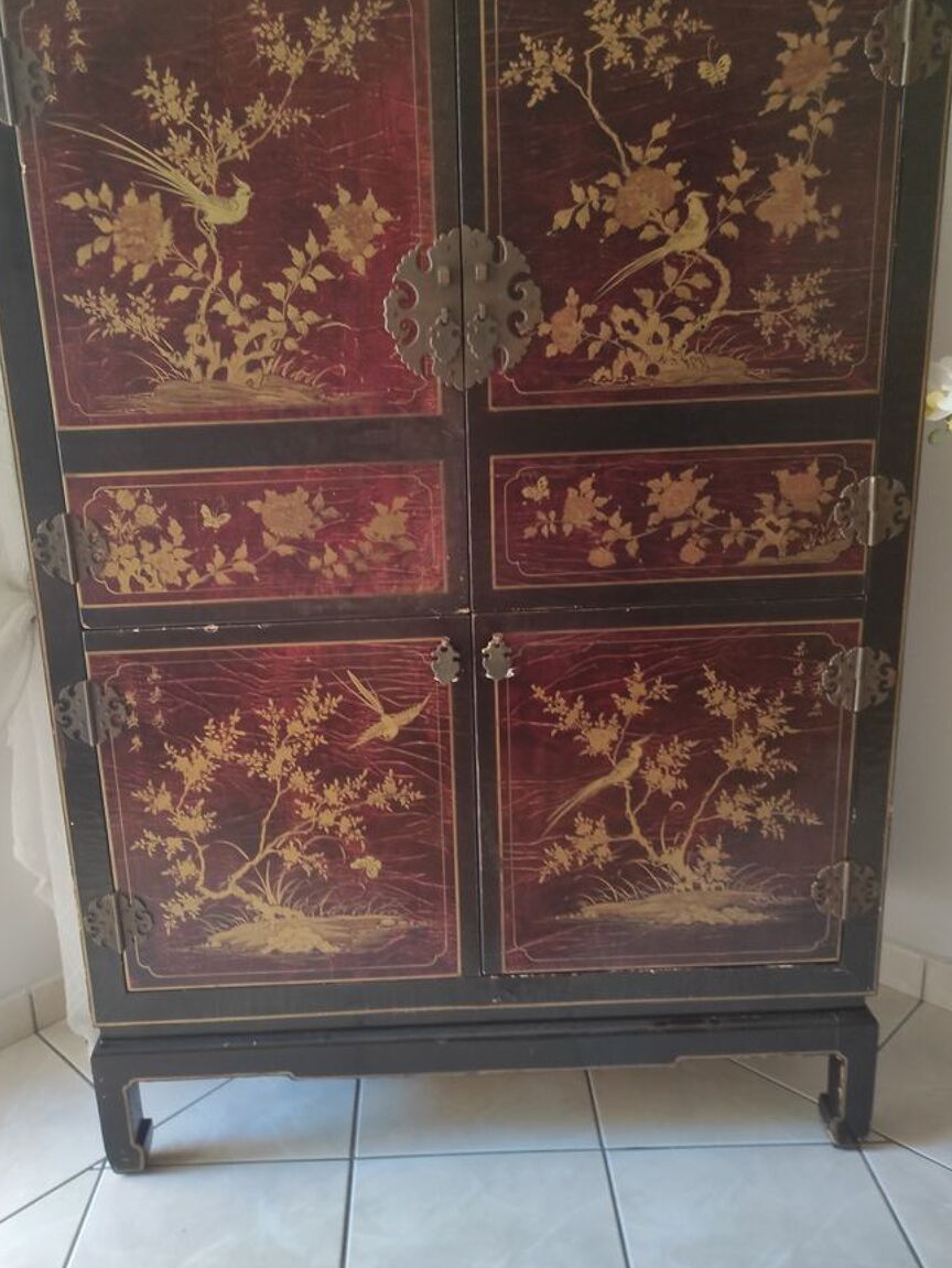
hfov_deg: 48.1
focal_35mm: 29
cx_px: 419
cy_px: 619
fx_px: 1063
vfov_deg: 61.6
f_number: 1.89
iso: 460
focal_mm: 5.43
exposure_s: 1/20
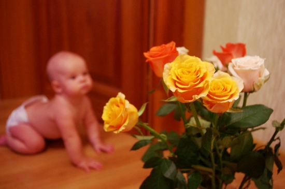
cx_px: 142
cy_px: 94
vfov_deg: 29.2
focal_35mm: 46
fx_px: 364
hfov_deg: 42.8
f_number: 4
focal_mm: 30.63
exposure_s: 1/15
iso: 1600
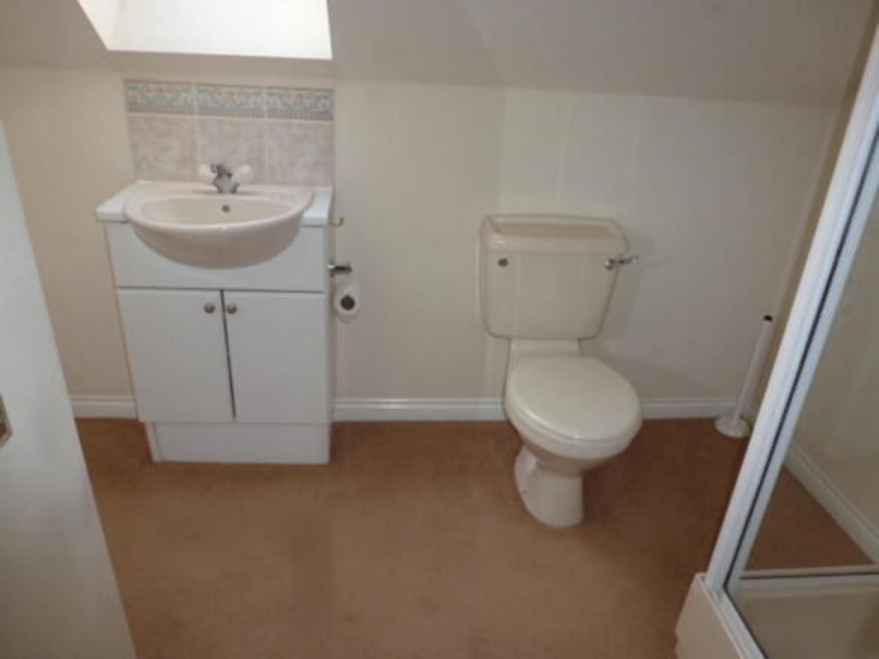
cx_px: 440
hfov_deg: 71.6
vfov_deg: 56.8
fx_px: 609
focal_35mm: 24
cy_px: 330
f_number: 3.3
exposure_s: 1/60
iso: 160
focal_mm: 4.3
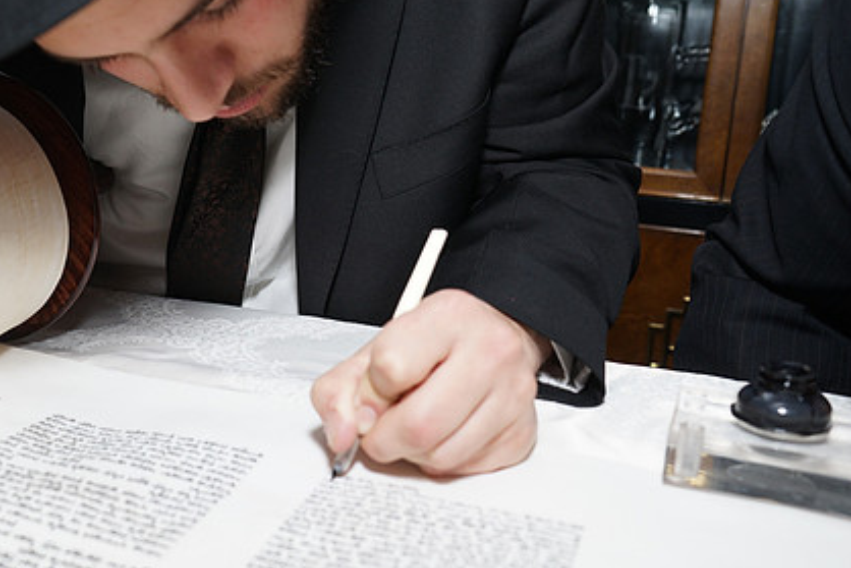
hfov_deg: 45.0
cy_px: 251
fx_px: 1017
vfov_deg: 31.2
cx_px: 309
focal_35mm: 43
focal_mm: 31
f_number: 5.6
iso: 250
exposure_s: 1/100
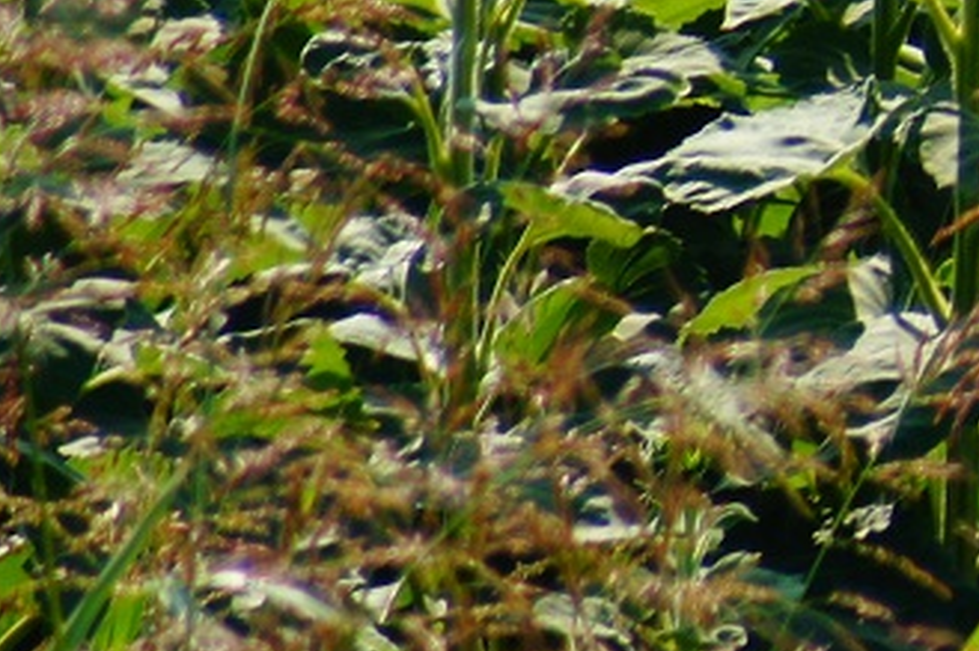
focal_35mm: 1531
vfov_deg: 0.9
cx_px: 2357
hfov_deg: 1.3
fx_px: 41612
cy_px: -438
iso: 100
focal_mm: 210
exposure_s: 1/400
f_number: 6.3
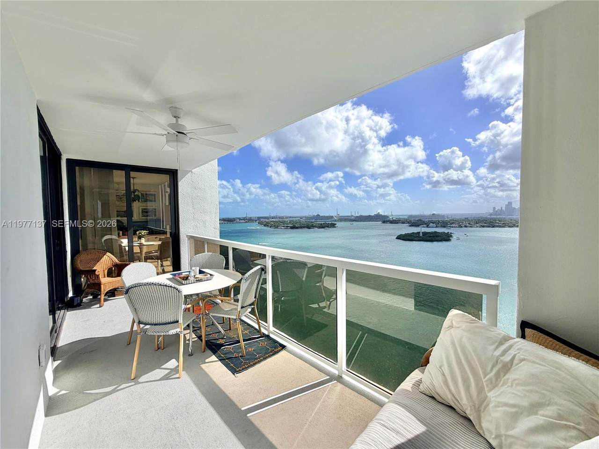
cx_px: 300
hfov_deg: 102.1
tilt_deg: -2.3
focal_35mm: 14
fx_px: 242
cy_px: 224
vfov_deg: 85.7
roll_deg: +0.8
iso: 20
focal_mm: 2.22
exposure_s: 1/1497
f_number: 2.2
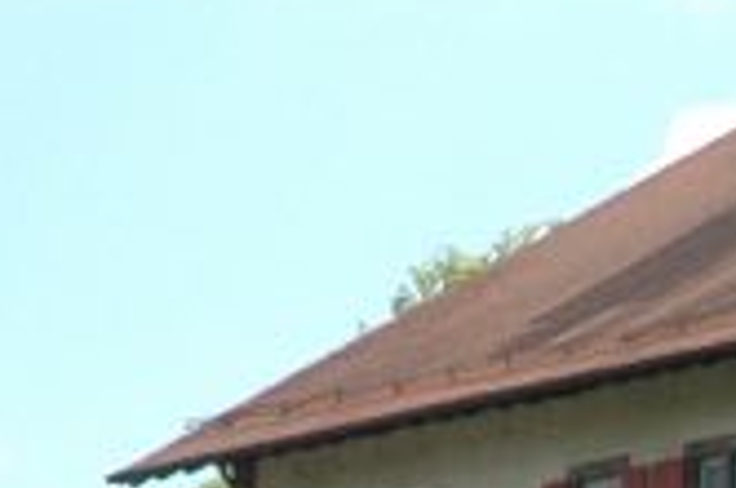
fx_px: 13753
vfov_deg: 2.0
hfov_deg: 3.0
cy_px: 1216
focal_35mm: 674
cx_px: 1800
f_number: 14
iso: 200
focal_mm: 62
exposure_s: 1/100
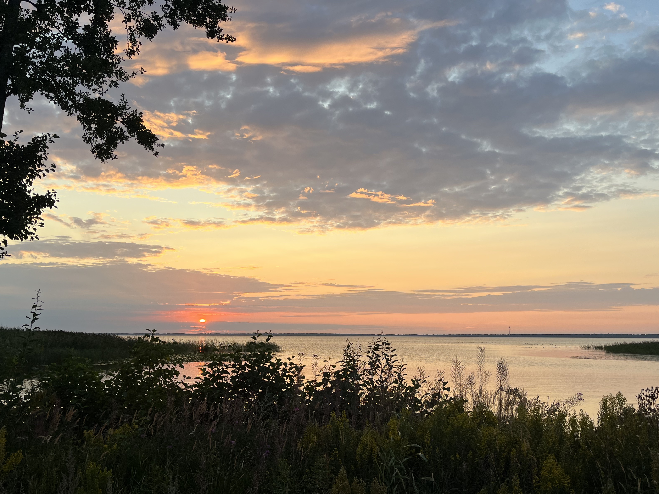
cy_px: 280
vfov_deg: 42.9
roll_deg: -1.0
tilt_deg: +5.4
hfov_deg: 55.3
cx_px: 333
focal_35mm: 33
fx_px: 628
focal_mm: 5.1
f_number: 1.6
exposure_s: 1/489
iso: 50
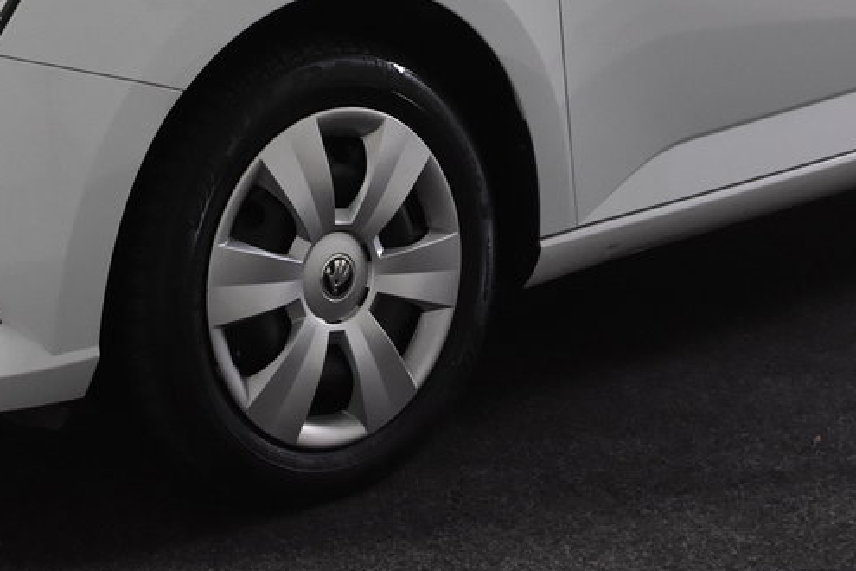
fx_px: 2211
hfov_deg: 21.8
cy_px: -67
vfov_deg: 14.4
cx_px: 308
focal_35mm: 93
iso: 1600
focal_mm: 24
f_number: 5
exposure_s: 1/100
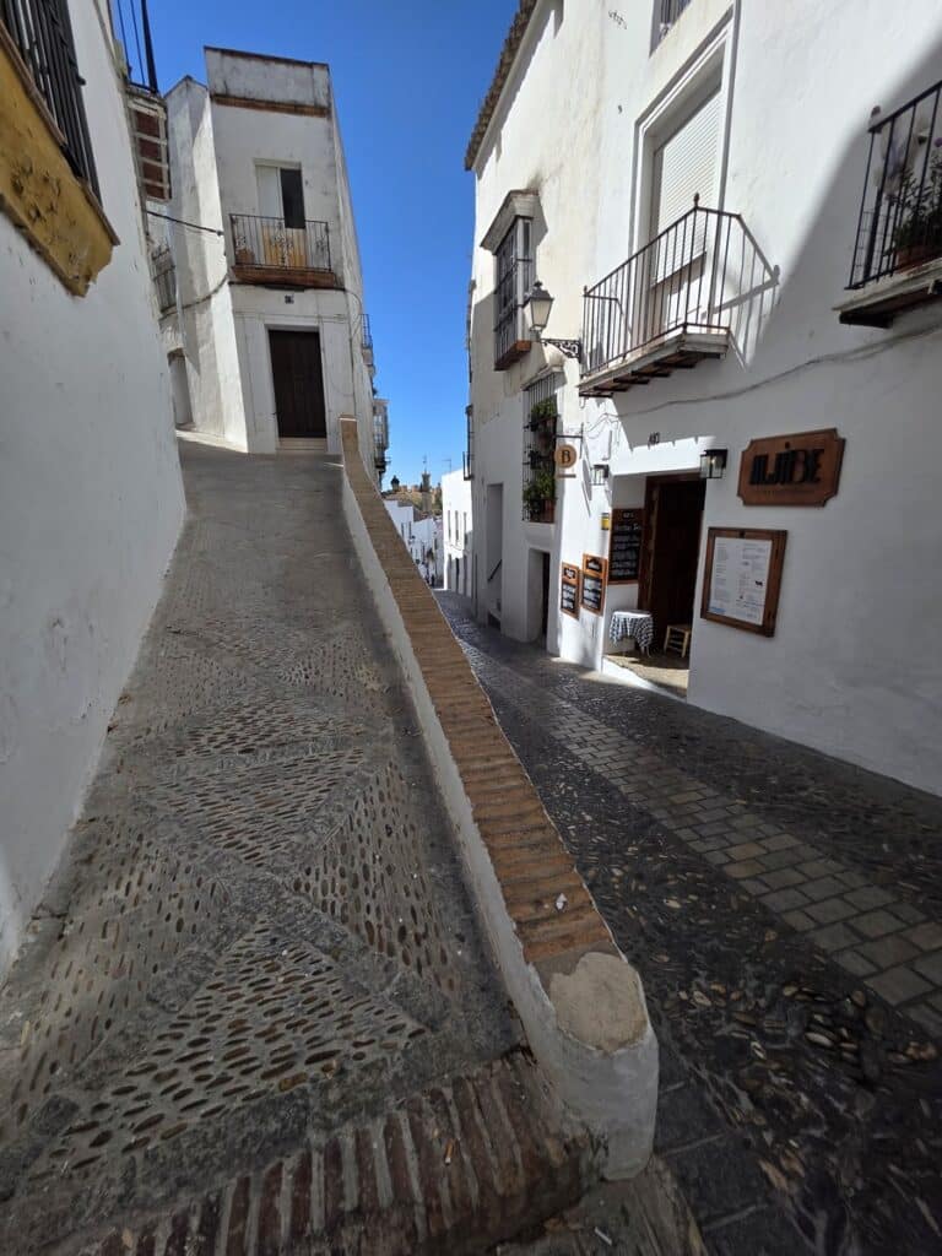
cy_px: 628
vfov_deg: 106.2
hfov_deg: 89.9
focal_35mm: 13
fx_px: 472
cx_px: 471
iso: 40
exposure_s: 1/2027
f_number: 1.9
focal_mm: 2.2
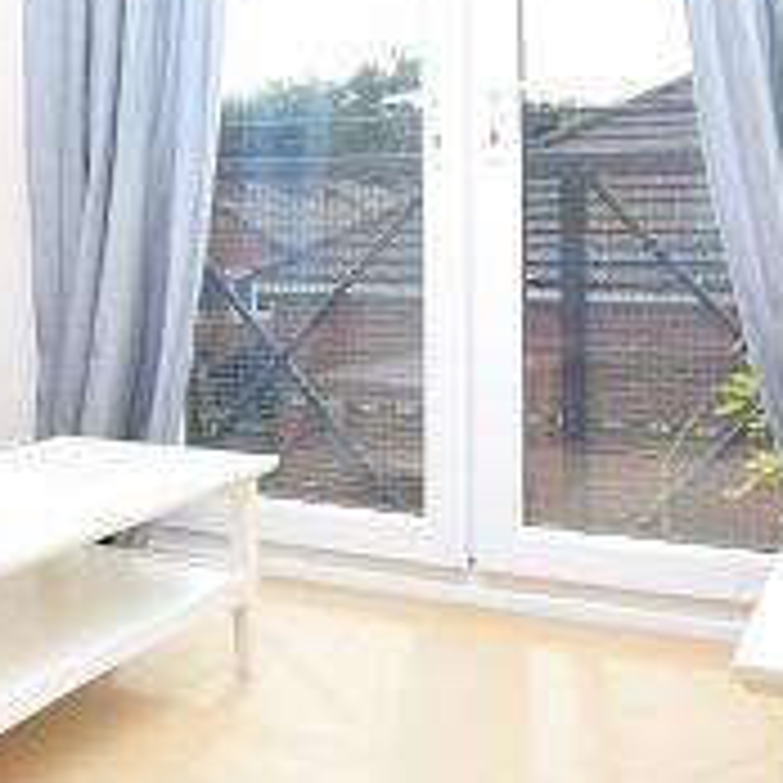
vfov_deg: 35.1
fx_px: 1203
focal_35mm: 47
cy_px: 171
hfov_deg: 35.2
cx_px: 189
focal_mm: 10
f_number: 7.1
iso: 400
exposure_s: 1/200
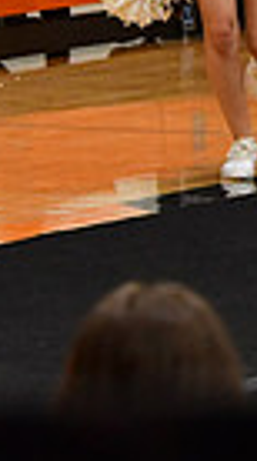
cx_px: 948
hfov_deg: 1.8
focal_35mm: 675
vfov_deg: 3.2
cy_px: -155
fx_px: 8228
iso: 4000
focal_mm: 102
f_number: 4
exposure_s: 1/500
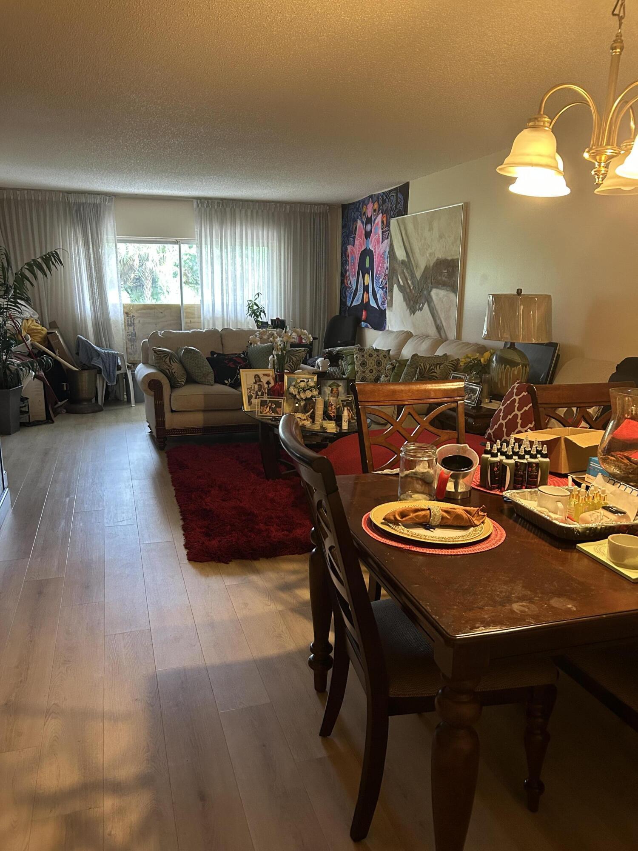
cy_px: 426
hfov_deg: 53.1
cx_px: 319
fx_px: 639
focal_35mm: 26
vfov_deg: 67.3
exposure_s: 1/60
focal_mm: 5.7
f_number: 1.5
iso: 400
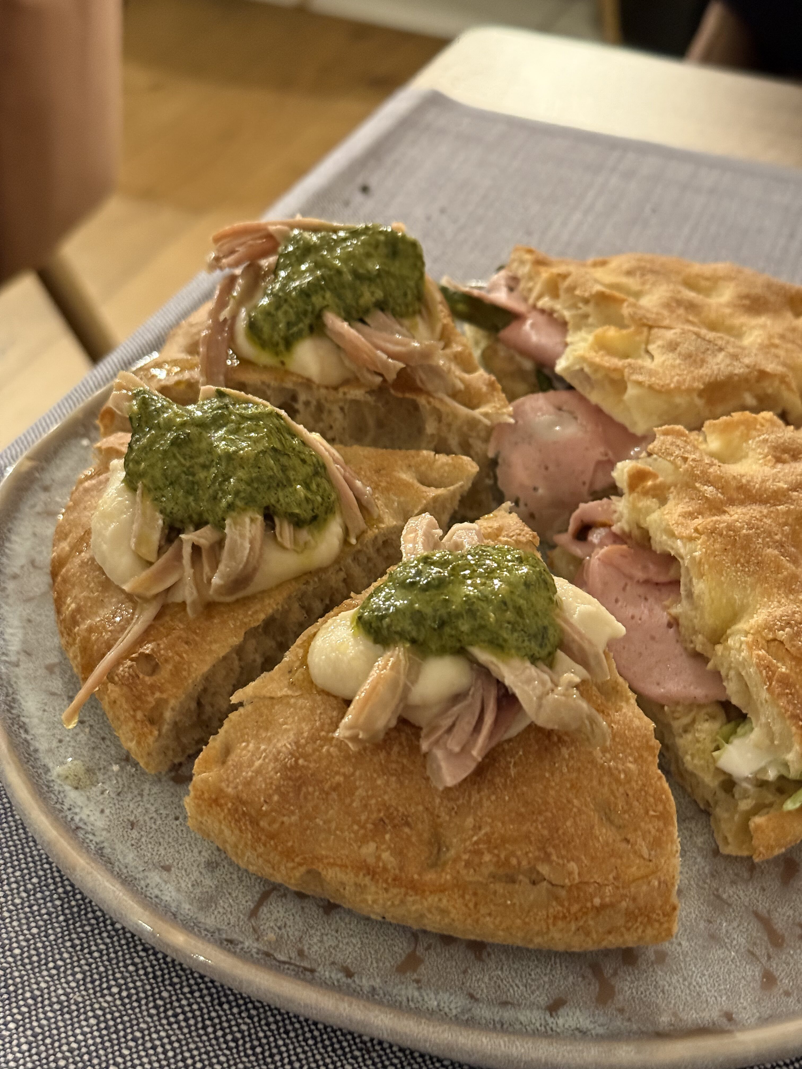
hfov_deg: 30.3
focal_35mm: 48
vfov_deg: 39.7
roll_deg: -3.8
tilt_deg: -38.6
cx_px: 401
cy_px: 534
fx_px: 1483
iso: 500
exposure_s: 1/25
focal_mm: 6.76
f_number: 1.78
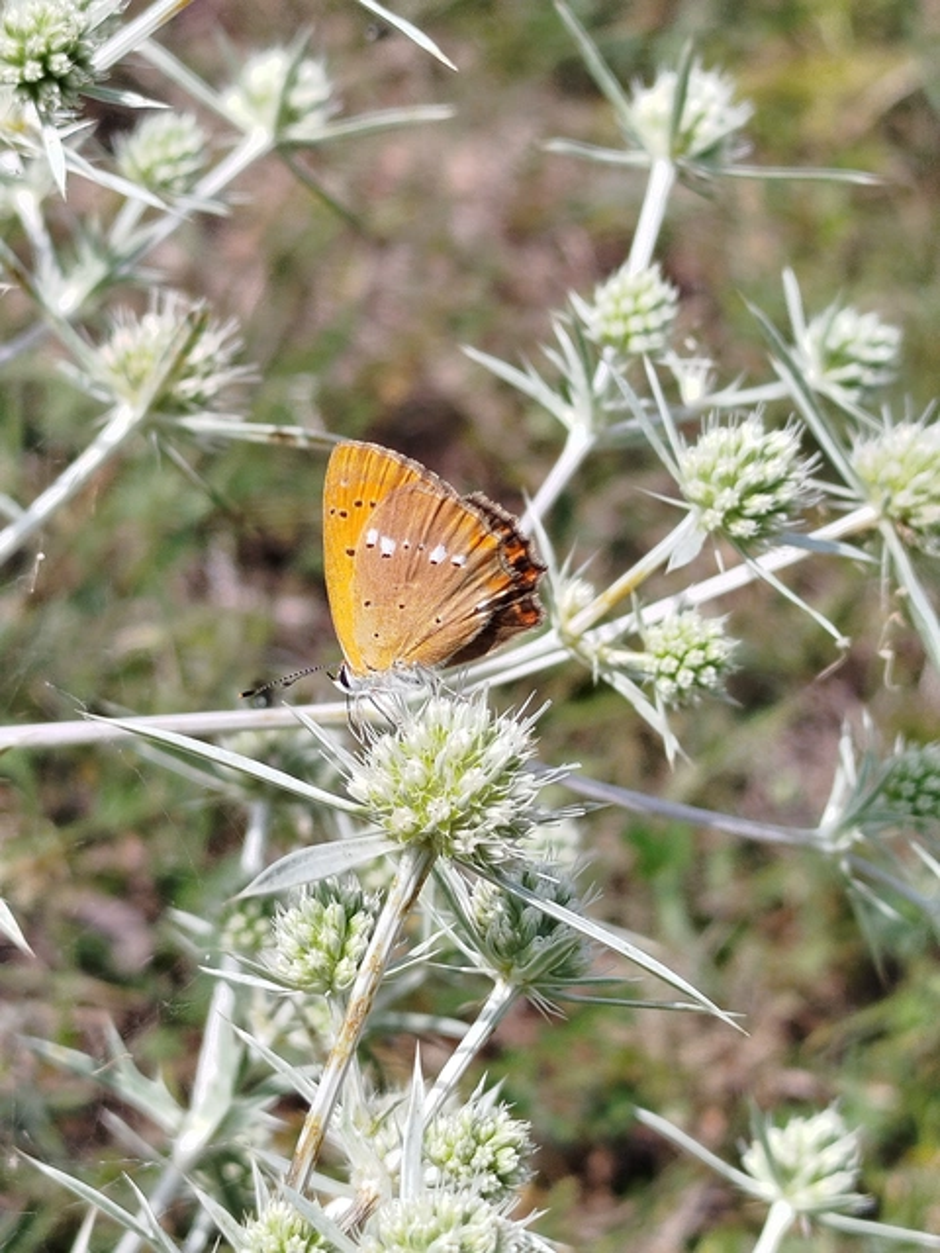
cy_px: 626
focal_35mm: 31
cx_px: 470
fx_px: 1122
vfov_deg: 58.4
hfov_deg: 45.4
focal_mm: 5.31
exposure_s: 1/675
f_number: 1.7
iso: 50
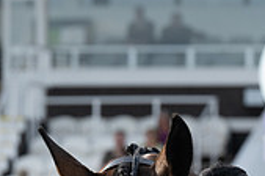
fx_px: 3262
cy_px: 292
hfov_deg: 4.6
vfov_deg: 3.1
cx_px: 314
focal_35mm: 444
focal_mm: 86
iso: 400
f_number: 4
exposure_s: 1/1250
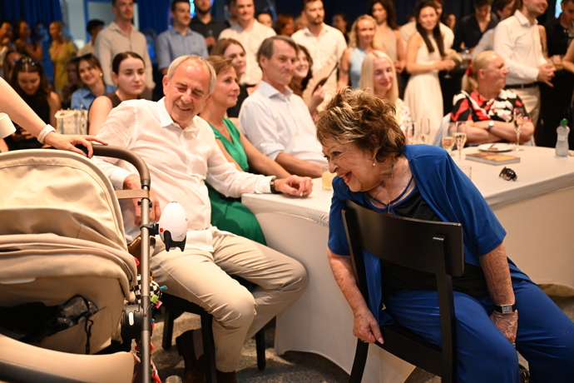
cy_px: 192
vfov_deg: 32.6
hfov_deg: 47.4
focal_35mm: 41
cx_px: 287
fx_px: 654
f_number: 2.8
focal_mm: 41
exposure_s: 1/200
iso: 4000
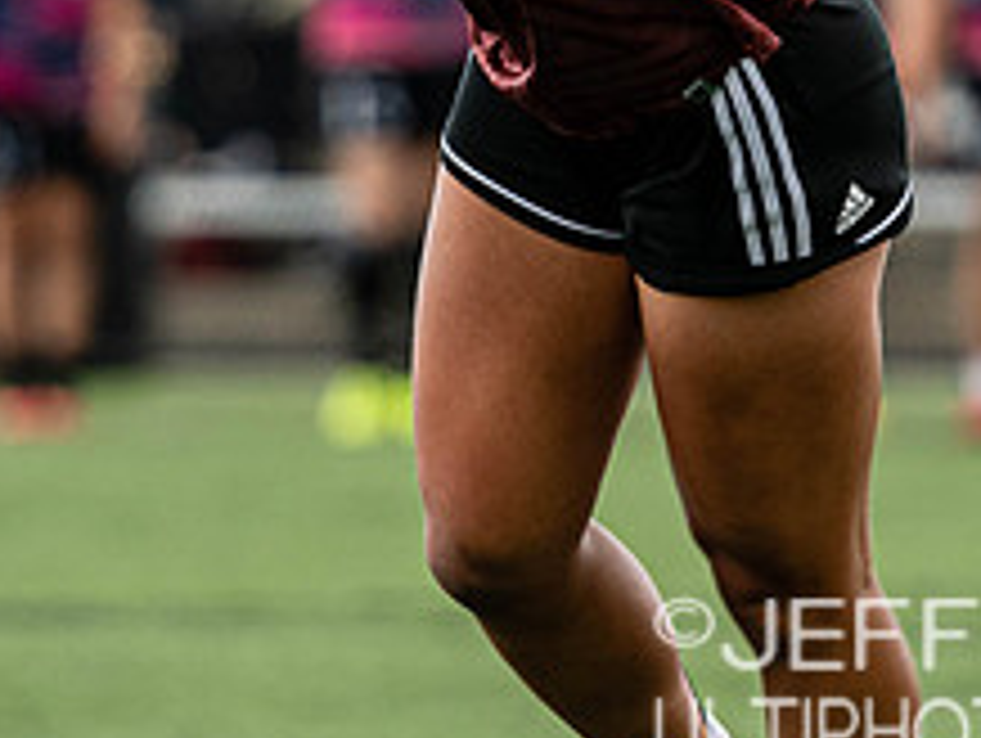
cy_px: -60
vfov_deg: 1.4
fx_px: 29307
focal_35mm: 1033
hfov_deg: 1.9
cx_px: 524
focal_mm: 200
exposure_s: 1/1250
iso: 320
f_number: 3.2
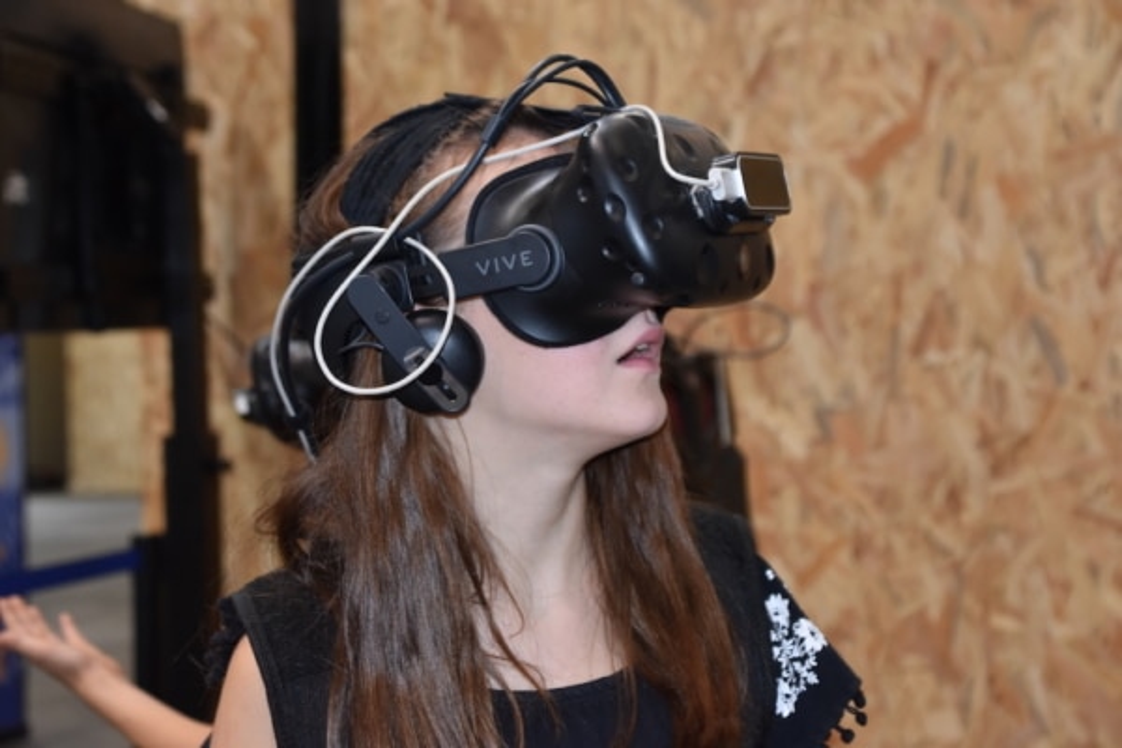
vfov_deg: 18.2
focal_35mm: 75
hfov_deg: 27.0
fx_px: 2337
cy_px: 374
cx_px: 561
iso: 1000
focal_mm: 50
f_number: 4.8
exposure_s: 1/125
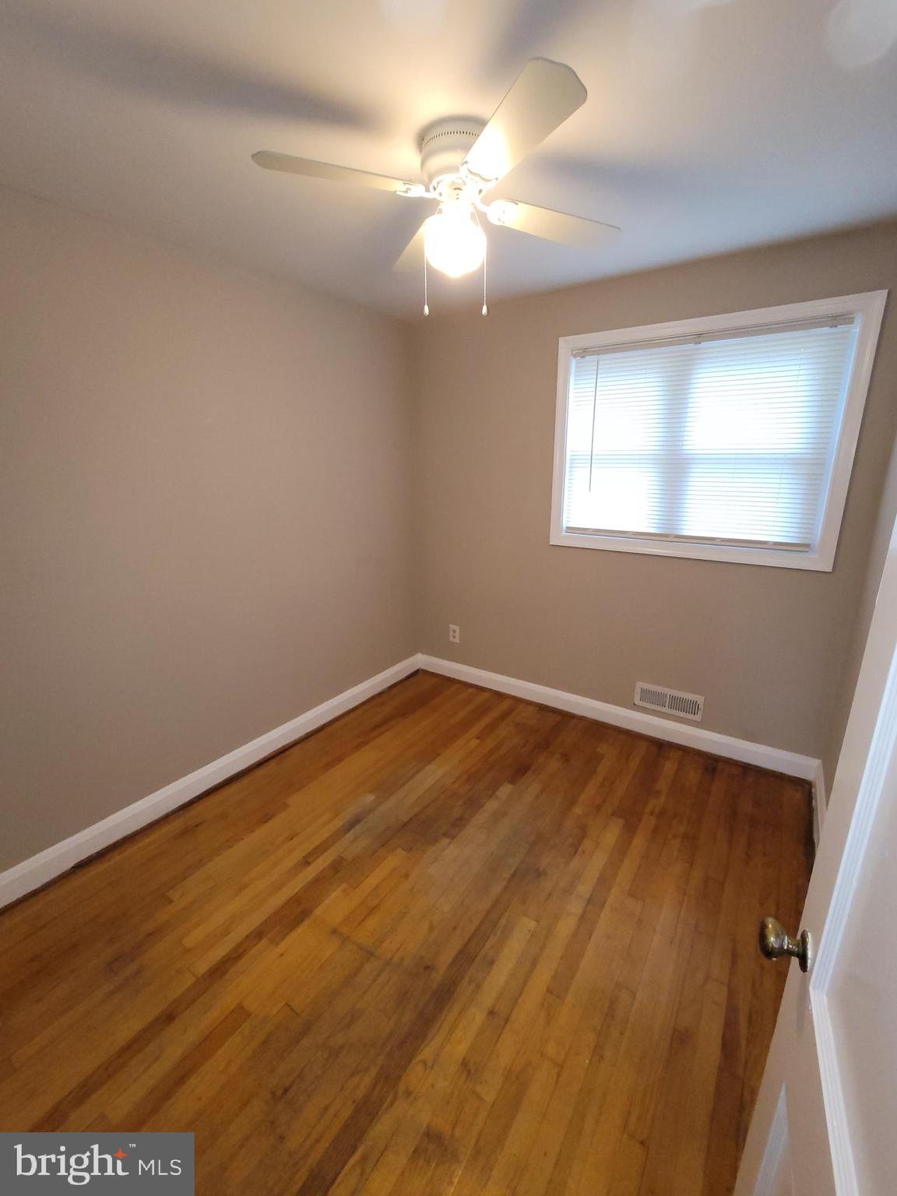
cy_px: 598
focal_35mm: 13
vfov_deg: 106.2
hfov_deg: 89.9
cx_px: 448
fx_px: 449
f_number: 2.2
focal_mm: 2.2
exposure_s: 1/60
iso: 320
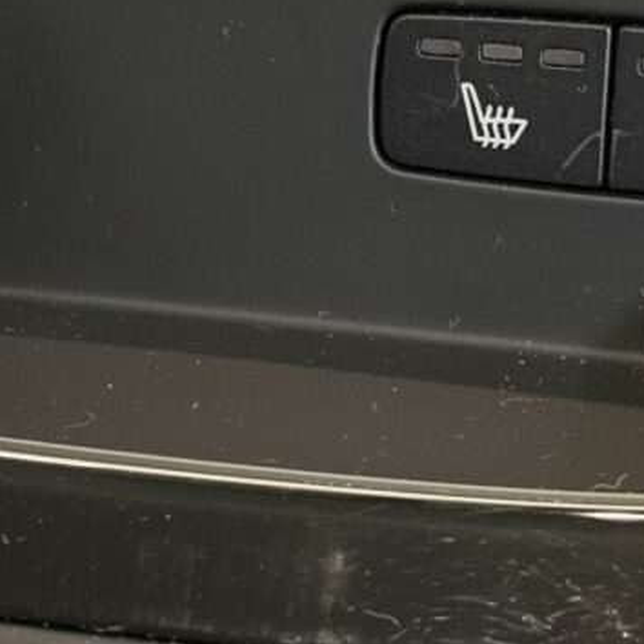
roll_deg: +3.9
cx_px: 318
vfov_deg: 13.1
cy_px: 180
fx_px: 2799
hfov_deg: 13.1
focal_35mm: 133
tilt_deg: -35.5
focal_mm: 5.96
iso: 1250
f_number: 1.6
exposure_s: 1/15
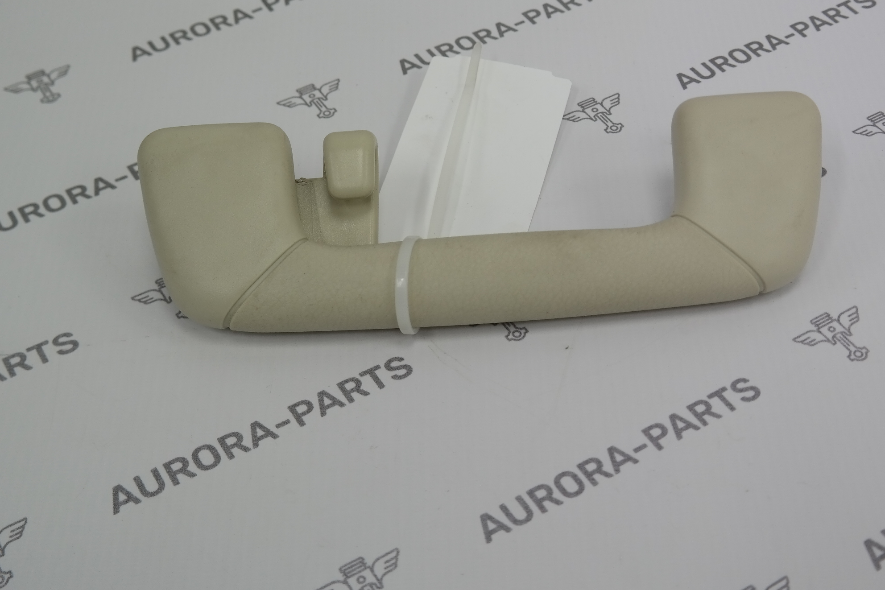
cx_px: 466
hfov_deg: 35.0
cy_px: 198
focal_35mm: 57
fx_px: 1401
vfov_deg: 23.7
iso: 200
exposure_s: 1/100
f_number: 4
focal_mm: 25
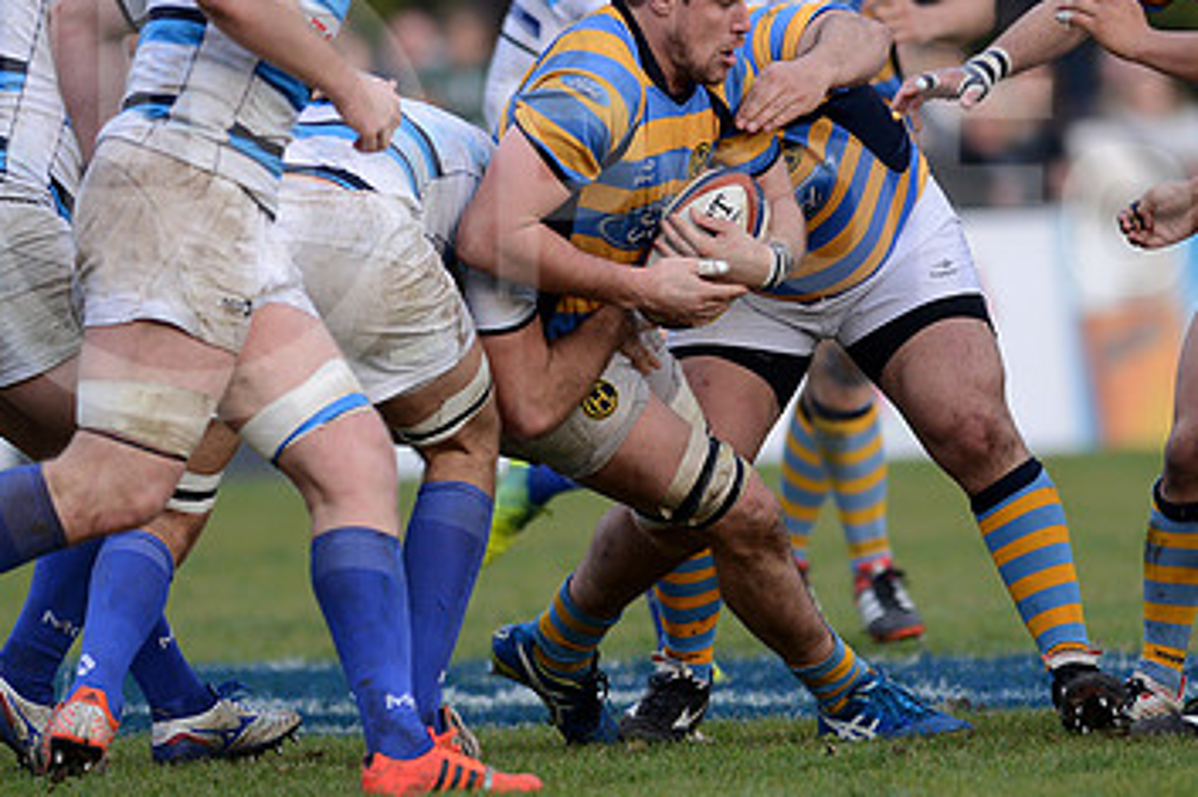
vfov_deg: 2.0
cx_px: 770
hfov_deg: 3.0
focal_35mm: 690
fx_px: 22950
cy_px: 181
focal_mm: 420
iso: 800
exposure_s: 1/1600
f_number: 4
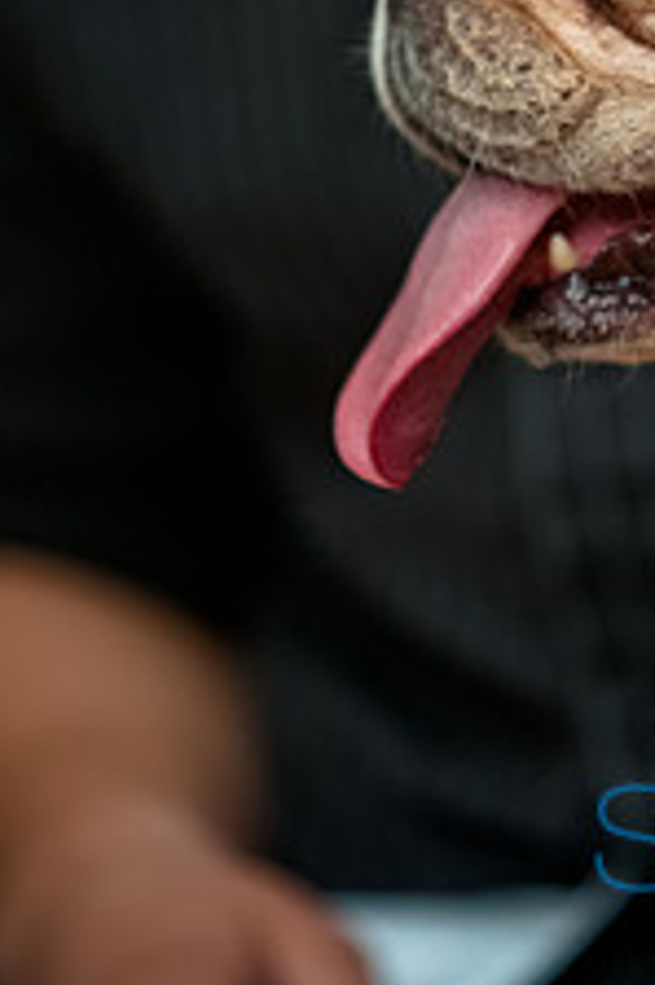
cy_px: 70
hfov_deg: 3.1
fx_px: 11944
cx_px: 631
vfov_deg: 4.7
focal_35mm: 437
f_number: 2.8
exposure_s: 1/200
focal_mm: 145
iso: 200
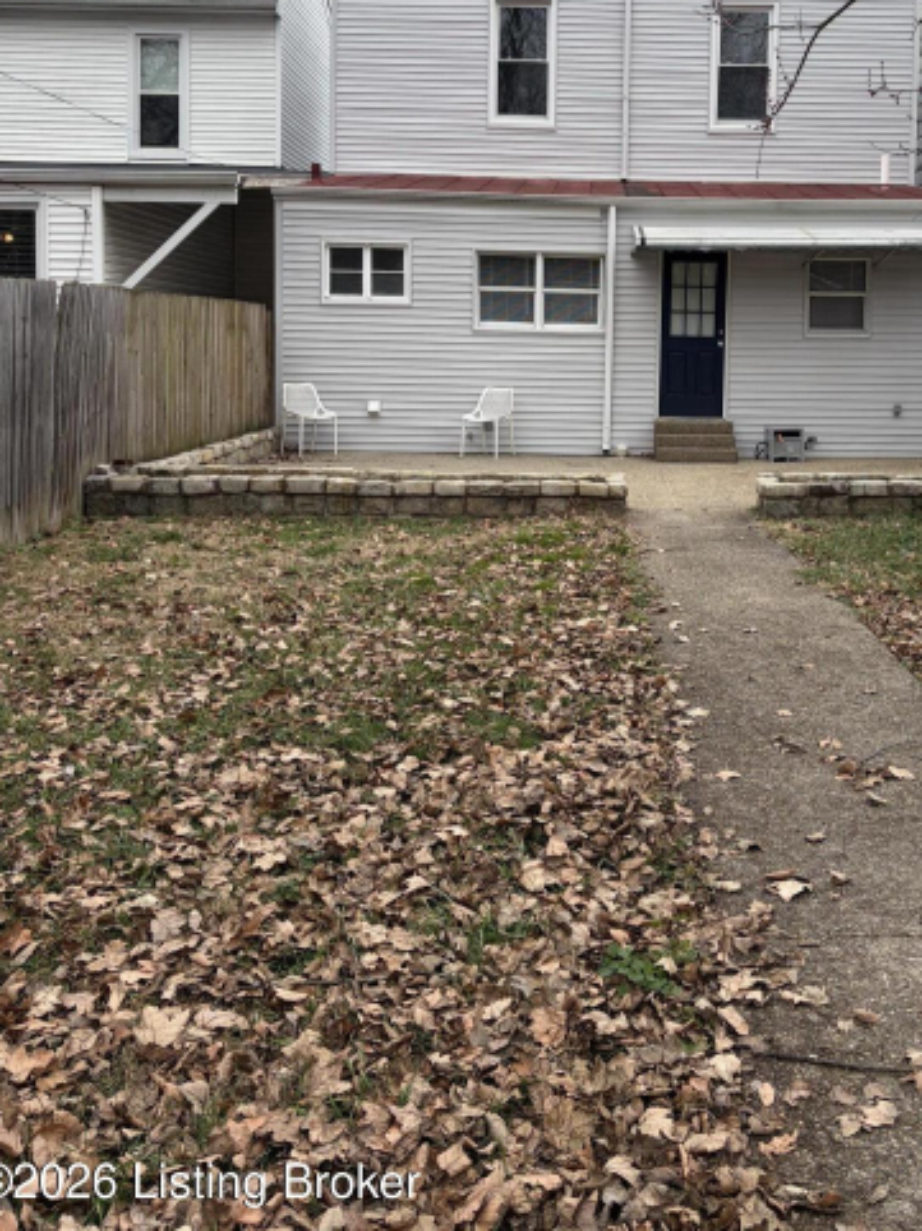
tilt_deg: -2.4
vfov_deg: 50.4
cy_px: 407
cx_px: 610
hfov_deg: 39.2
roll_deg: -0.9
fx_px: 1280
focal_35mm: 36
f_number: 1.6
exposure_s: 1/1451
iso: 50
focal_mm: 5.96
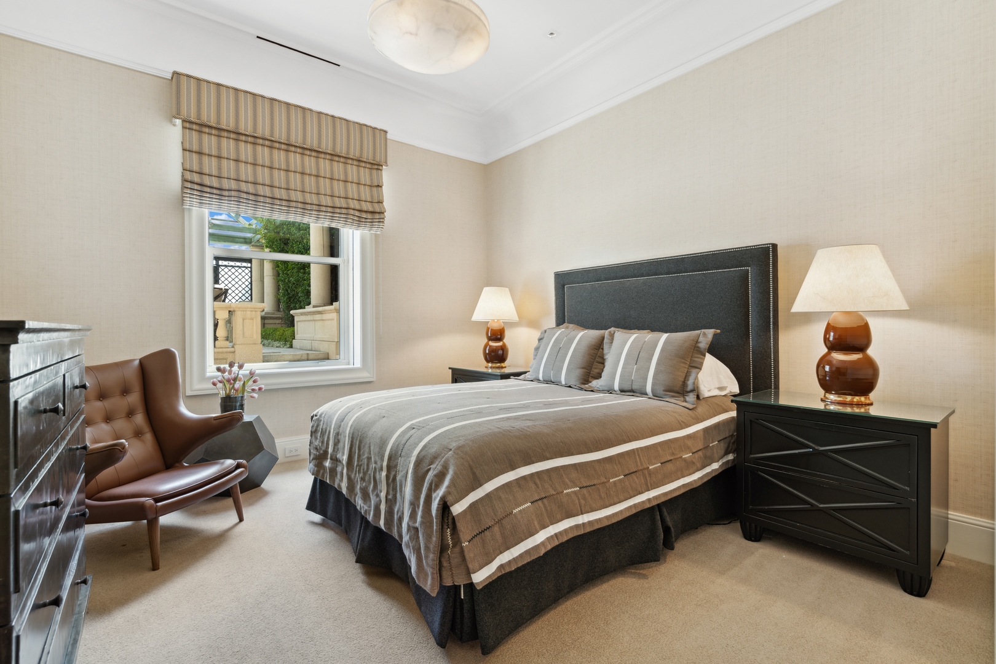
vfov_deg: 73.7
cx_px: 498
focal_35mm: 16
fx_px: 443
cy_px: 332
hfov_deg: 96.7
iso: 320
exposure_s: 1/13
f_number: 7.1
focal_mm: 16
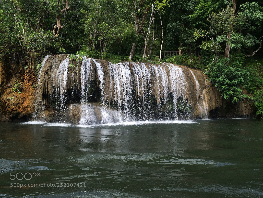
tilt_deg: +0.8
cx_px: 132
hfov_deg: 61.7
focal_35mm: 29
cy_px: 99
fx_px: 220
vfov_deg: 48.2
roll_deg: -1.0
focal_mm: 4.15
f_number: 2.2
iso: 32
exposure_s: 1/672
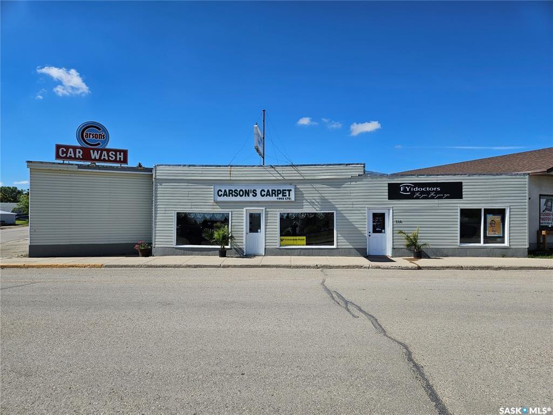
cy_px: 208
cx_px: 276
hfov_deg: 73.9
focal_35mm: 23
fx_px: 367
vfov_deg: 58.9
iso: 25
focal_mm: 5.4
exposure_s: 1/2859
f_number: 1.8
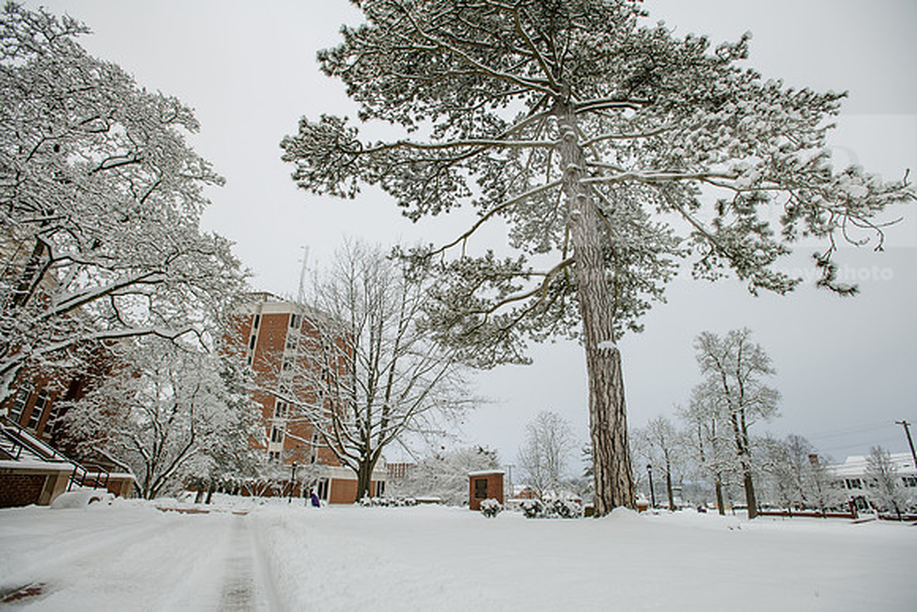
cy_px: 306
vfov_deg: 70.5
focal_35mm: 17
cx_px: 458
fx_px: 433
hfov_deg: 93.3
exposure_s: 1/320
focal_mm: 17
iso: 160
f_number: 5
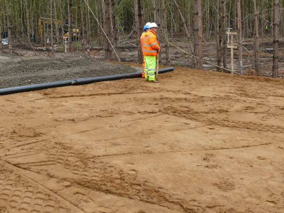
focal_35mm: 45
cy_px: 88
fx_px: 369
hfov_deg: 41.7
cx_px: 104
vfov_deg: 32.1
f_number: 4
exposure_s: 1/125
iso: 100
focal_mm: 7.4
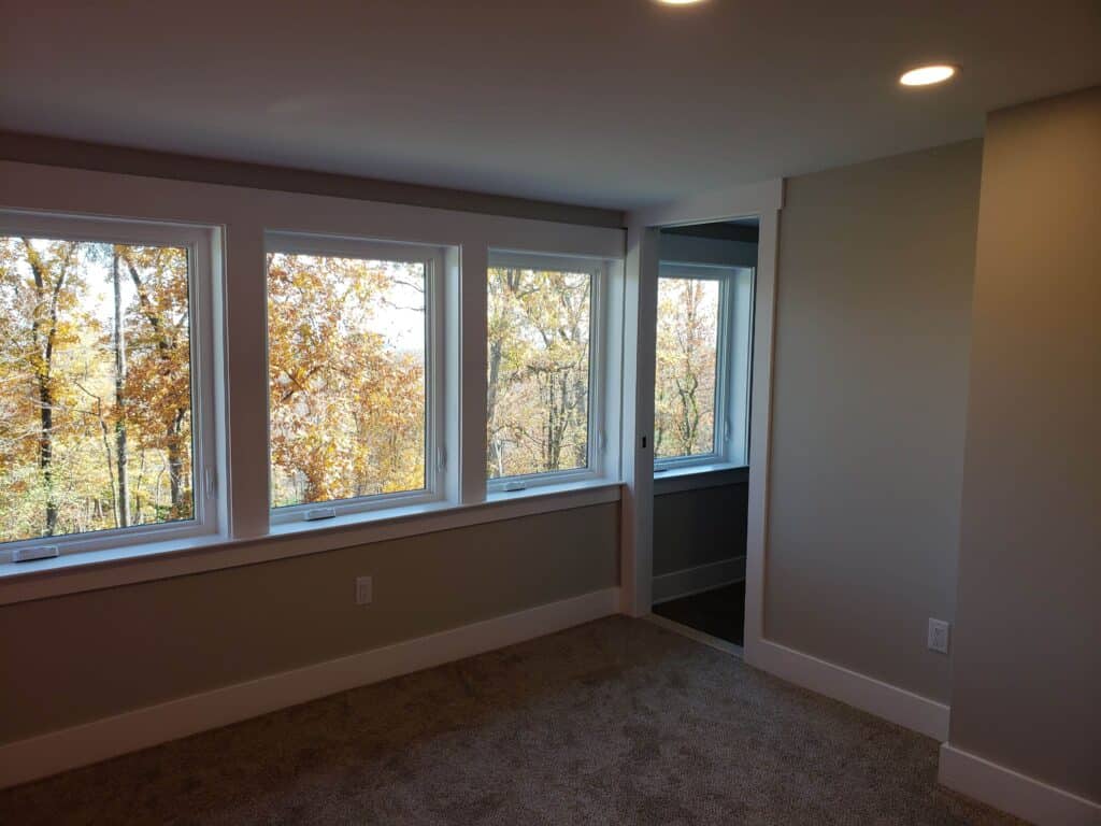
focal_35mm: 26
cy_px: 413
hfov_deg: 67.3
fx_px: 827
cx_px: 550
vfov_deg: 53.1
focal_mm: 4.3
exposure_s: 1/120
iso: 64
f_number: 2.4
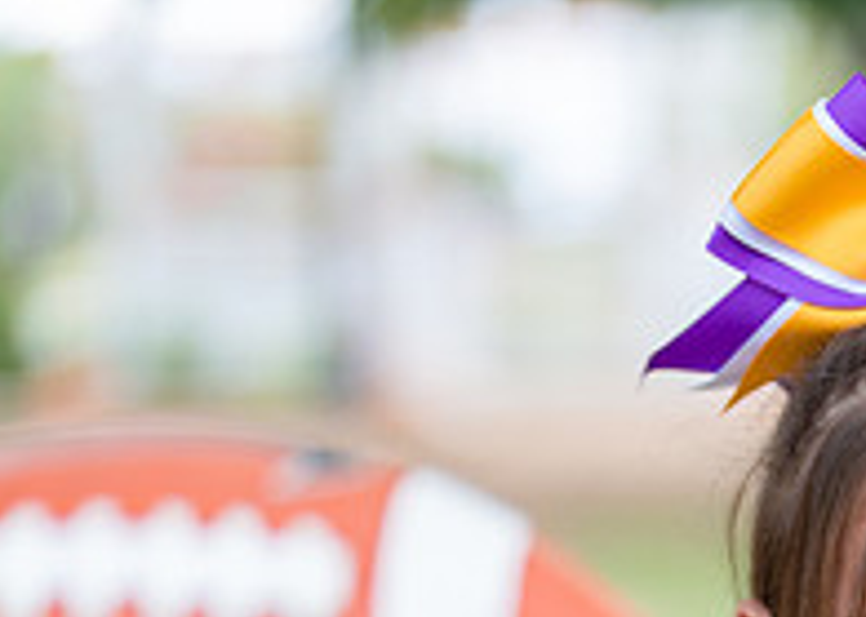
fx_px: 3908
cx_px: 1035
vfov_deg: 8.8
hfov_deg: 12.4
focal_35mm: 159
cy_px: 914
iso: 200
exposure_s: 1/400
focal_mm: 50
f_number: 1.2
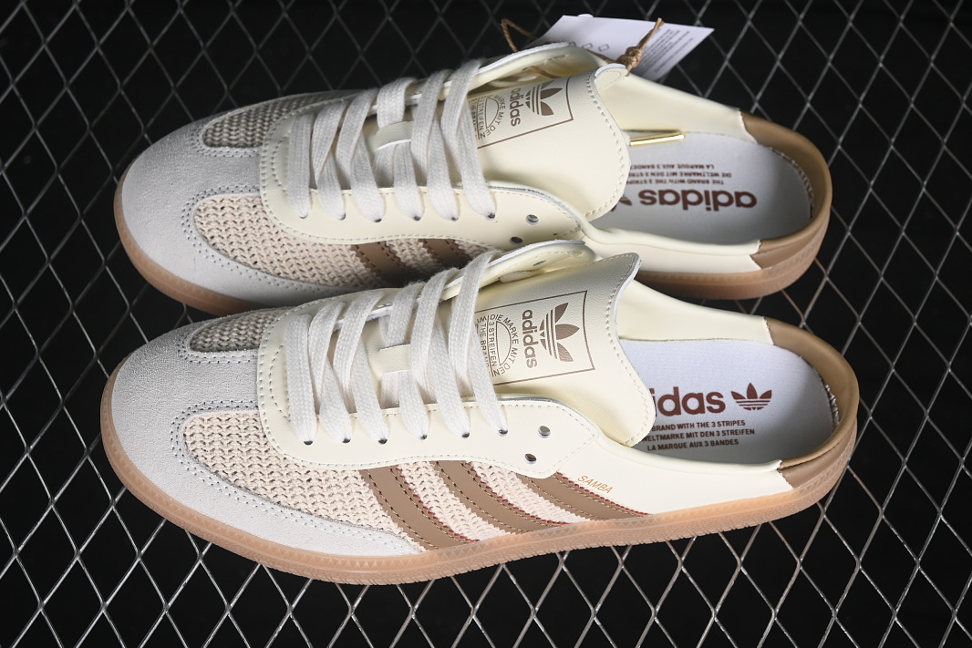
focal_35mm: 76
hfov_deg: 26.6
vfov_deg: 18.0
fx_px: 2052
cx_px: 491
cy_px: 322
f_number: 7.1
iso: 160
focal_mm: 50
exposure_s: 1/80
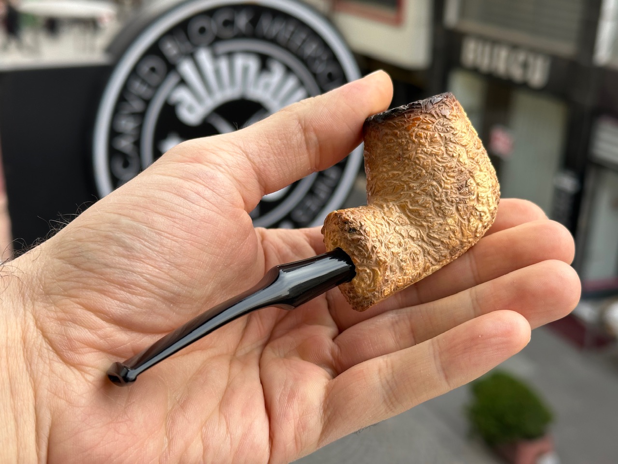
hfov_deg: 39.7
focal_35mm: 48
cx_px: 309
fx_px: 857
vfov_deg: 30.3
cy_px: 232
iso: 64
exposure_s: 1/460
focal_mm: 6.86
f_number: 1.78
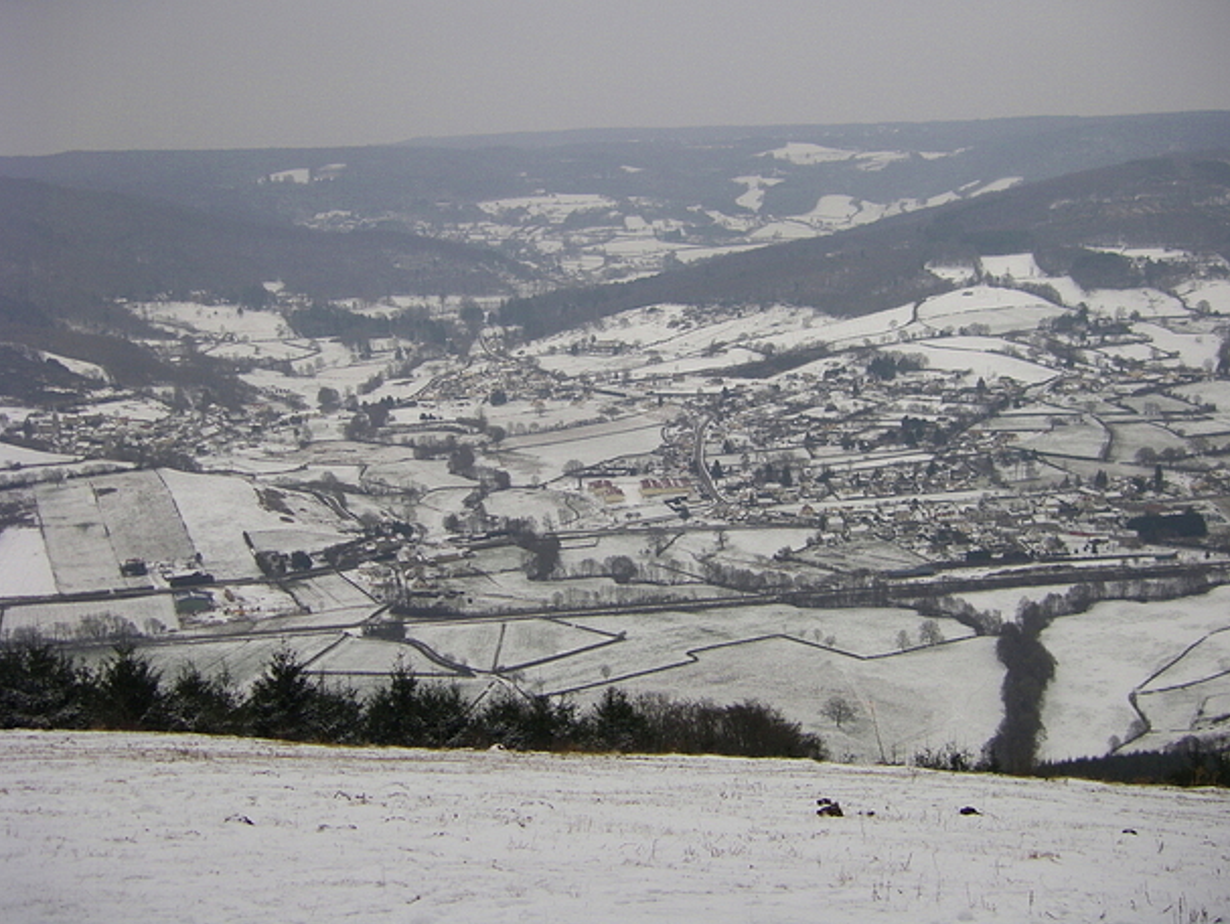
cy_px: 446
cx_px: 620
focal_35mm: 59
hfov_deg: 32.7
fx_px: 2098
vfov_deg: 24.8
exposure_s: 1/320
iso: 64
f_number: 3.7
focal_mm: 9.3
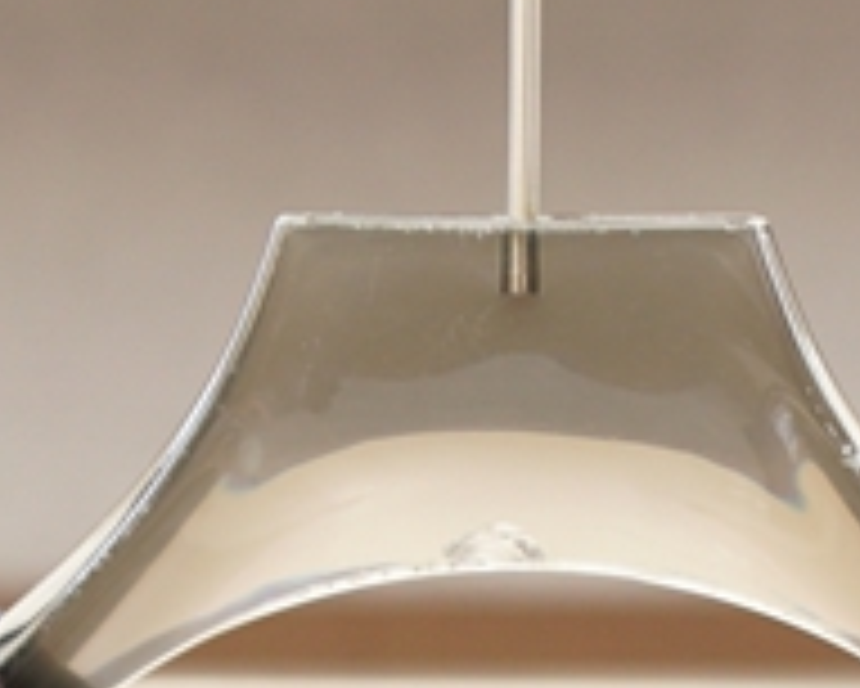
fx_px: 10356
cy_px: 1556
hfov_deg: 4.8
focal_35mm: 407
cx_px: 527
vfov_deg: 3.8
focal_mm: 51
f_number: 3.5
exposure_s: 1/125
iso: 320
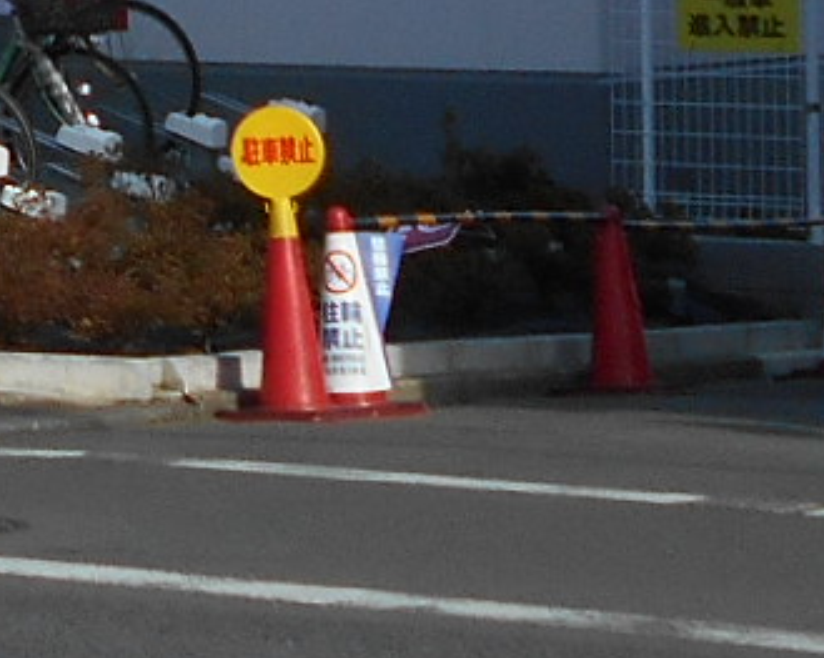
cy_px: -478
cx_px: -756
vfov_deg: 6.6
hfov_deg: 8.1
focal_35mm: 229
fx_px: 5583
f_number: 3.6
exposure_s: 1/800
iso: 80
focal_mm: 5.8
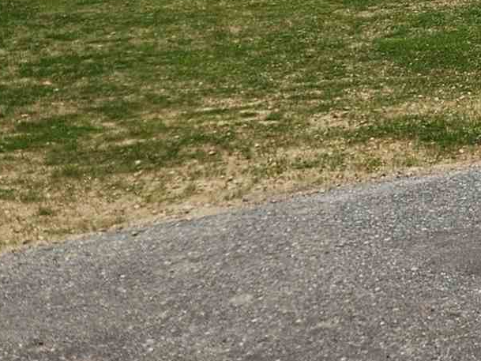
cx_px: 747
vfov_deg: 12.2
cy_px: -177
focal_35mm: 116
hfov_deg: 15.5
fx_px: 1612
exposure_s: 1/1099
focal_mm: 5.4
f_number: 1.8
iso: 20
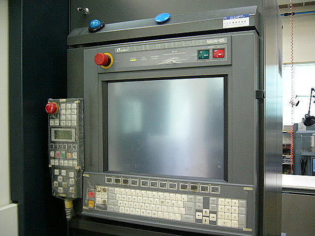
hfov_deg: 52.6
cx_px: 158
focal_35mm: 35
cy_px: 118
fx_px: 318
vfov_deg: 40.7
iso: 200
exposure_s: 1/13
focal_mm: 5.8
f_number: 2.8
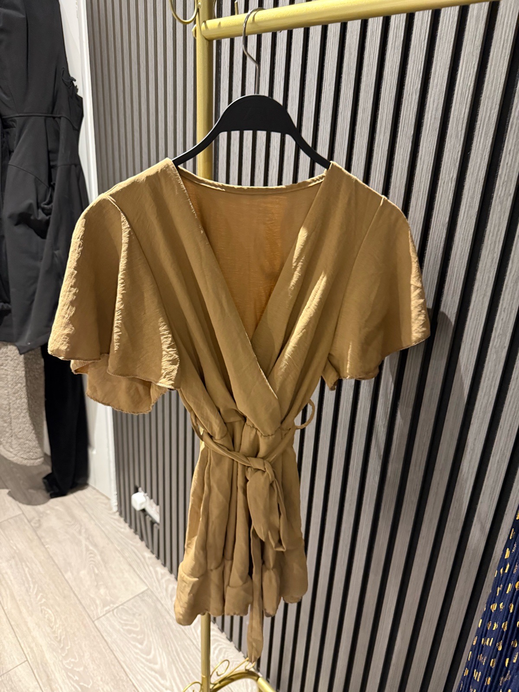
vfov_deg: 71.6
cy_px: 346
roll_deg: -3.4
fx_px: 480
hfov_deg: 56.8
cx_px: 260
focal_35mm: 24
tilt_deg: -20.1
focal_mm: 6.76
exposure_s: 1/33
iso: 800
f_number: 1.78
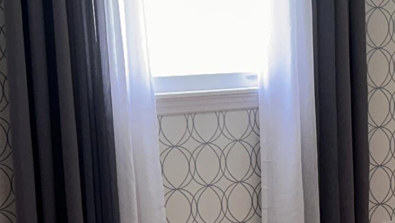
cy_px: 201
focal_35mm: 108
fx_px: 1132
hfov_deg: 19.5
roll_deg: +1.4
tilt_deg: -10.7
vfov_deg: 11.2
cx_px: 338
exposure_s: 1/60
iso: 250
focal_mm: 6.86
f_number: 1.78
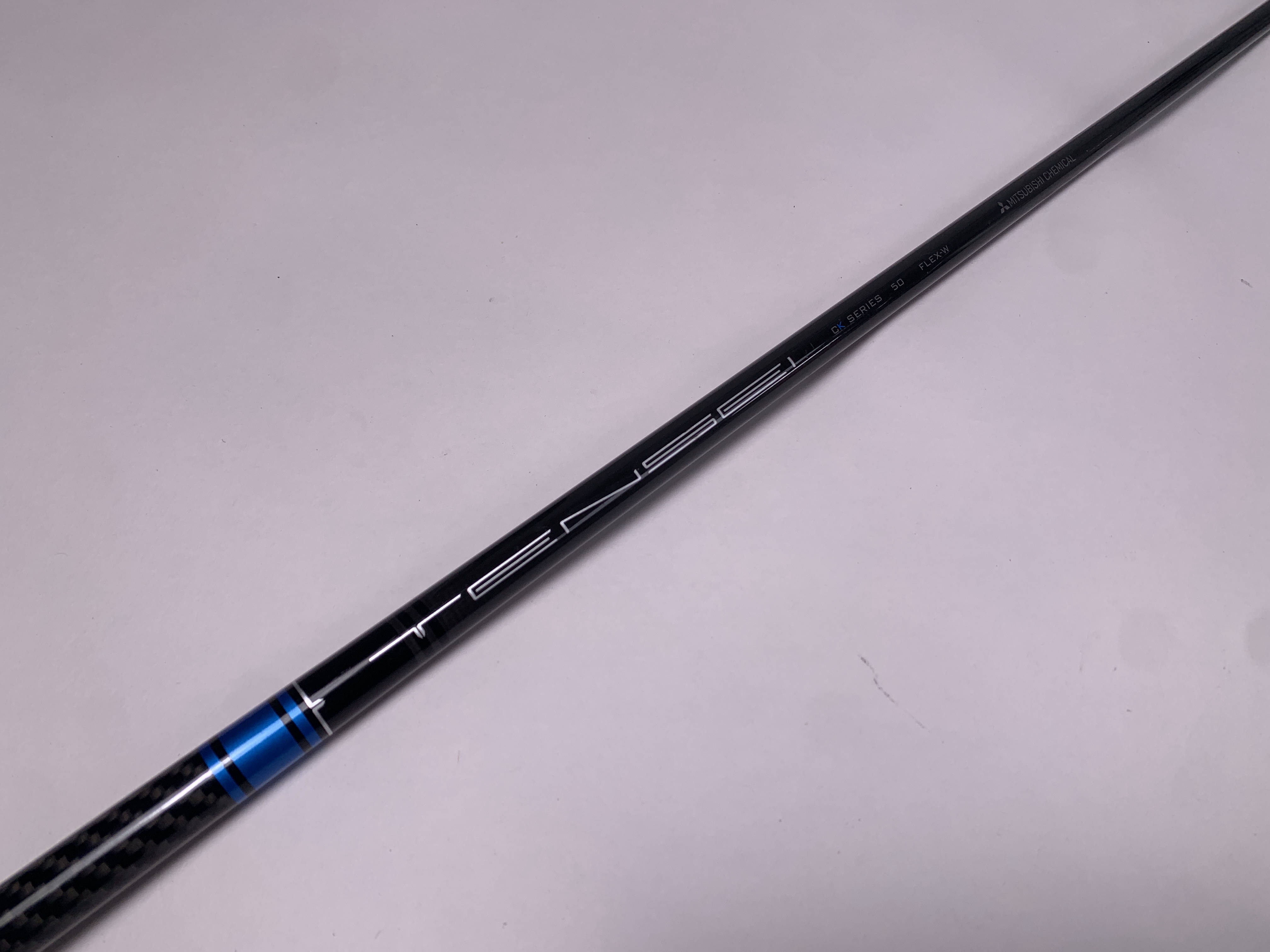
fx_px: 954
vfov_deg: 53.1
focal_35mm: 26
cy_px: 476
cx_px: 635
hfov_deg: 67.3
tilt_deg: -56.5
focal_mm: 4.25
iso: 25
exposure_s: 1/467
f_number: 1.8
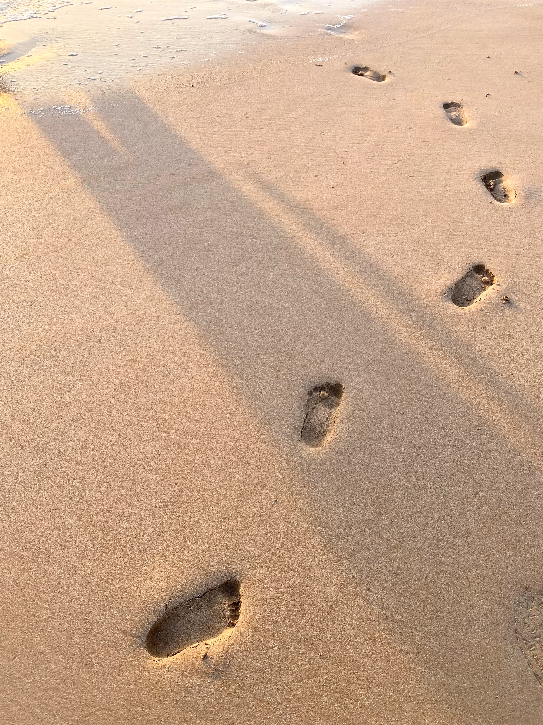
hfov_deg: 53.1
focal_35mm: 26
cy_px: 362
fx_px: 544
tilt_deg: -49.8
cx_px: 272
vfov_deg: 67.3
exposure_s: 1/271
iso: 32
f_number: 1.8
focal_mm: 4.25
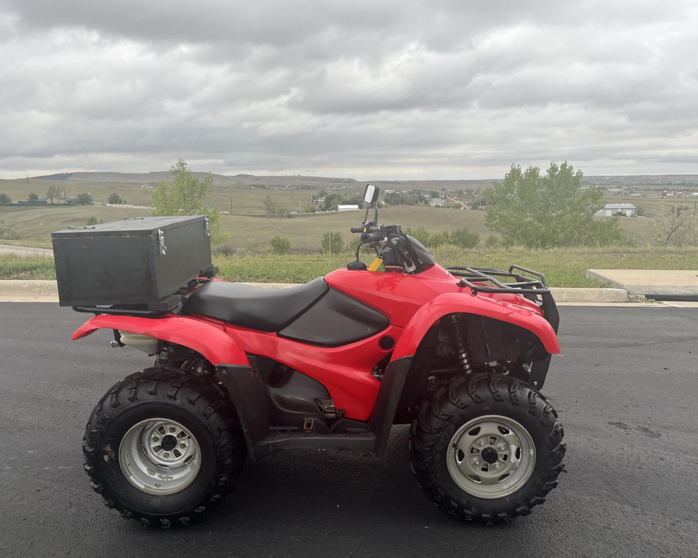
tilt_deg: -9.5
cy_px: 281
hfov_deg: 62.1
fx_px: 578
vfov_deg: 51.5
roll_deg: +0.8
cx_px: 321
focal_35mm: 28
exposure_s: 1/497
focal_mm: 5.1
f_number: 1.6
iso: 50
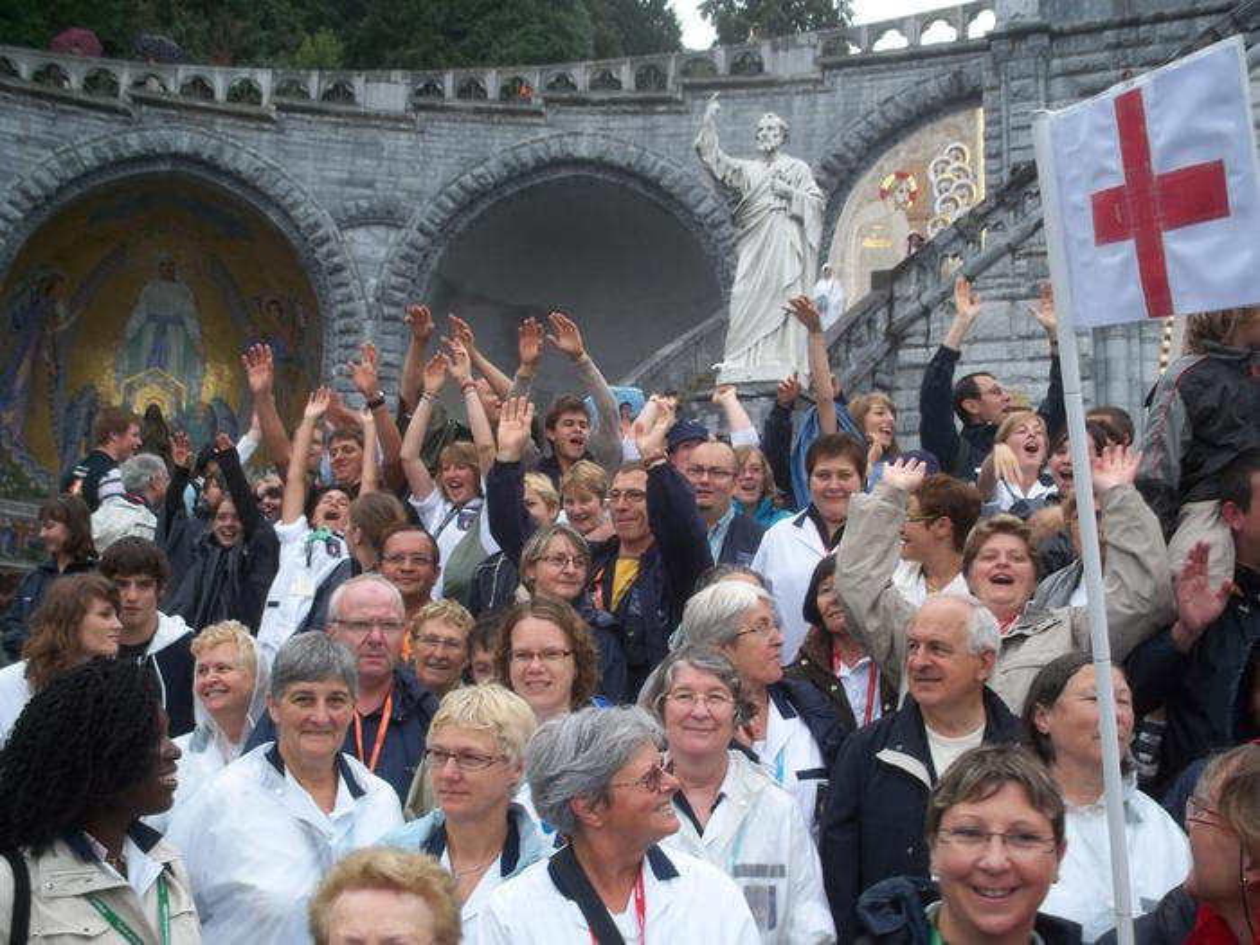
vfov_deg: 38.7
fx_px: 1347
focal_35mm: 37
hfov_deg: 50.1
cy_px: 472
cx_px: 630
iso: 64
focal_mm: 7.9
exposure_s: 1/100
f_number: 3.4
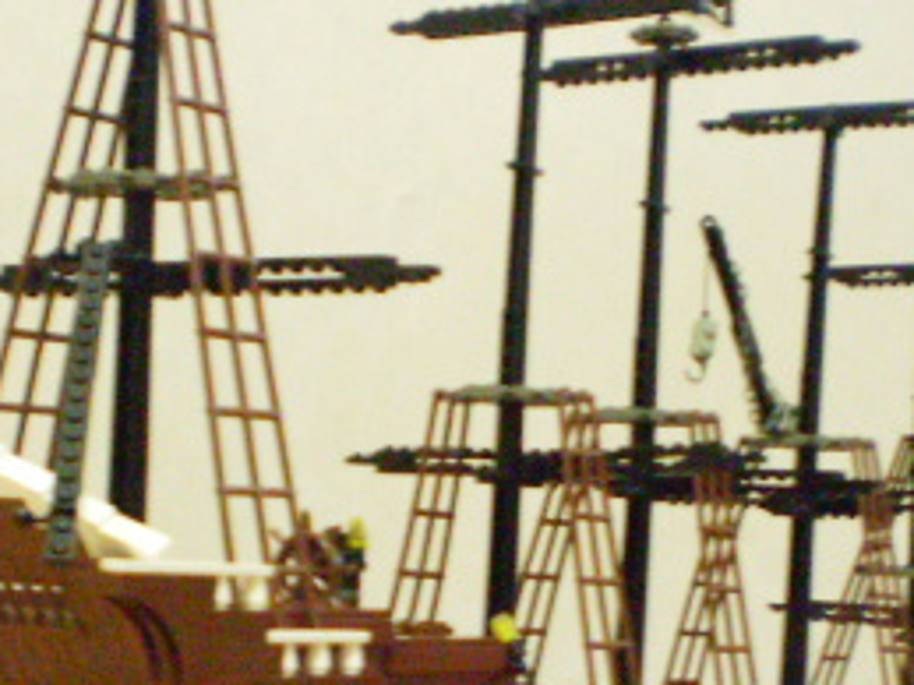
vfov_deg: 16.4
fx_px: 2349
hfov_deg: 22.0
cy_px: 558
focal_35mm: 89
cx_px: 356
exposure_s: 1/13
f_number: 3.1
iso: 1000
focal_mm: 6.3
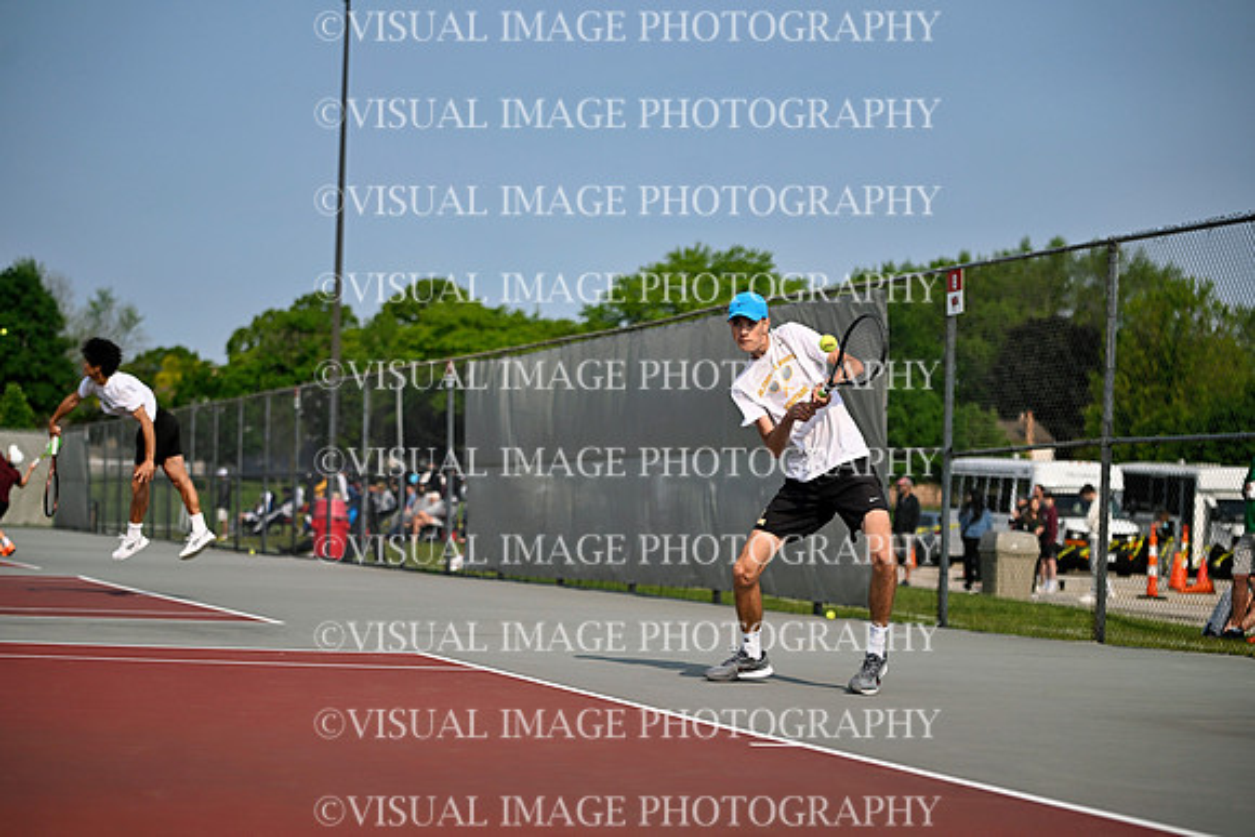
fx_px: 2999
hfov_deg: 23.6
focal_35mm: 86
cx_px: 628
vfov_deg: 15.9
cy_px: 418
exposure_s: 1/6400
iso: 320
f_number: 2.8
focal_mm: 86
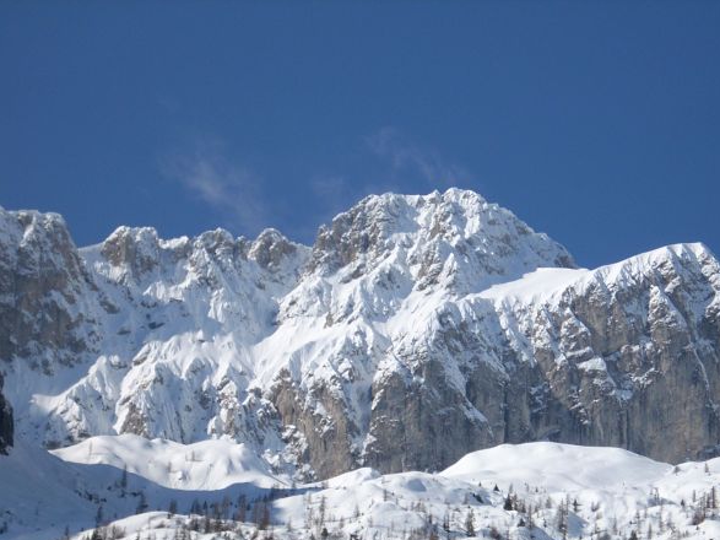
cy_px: 366
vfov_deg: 9.6
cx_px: 450
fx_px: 3202
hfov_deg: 12.8
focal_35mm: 154
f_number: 10.4
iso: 64
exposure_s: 1/210
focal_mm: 18.6
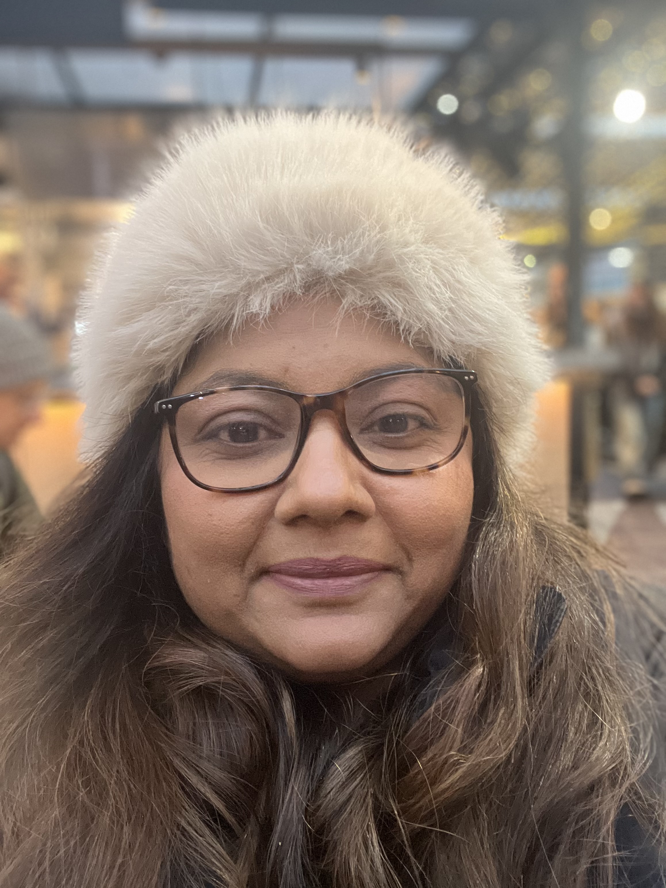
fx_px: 770
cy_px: 444
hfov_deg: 46.8
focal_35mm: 30
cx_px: 333
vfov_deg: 60.0
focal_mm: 2.71
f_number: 2.2
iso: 500
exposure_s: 1/25
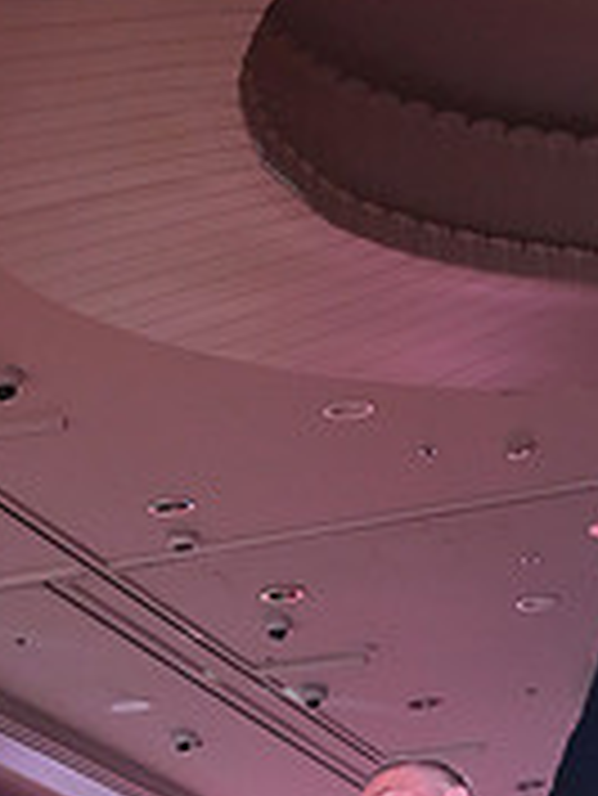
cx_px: 11
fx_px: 3037
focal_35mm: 132
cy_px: 1201
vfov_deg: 14.0
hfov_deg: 11.1
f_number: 5.6
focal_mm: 42
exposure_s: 1/320
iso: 5000
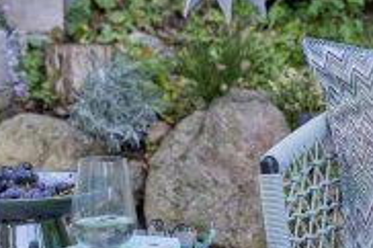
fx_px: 1139
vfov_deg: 12.4
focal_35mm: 110
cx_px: 332
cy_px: 173
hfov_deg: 18.3
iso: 250
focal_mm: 50
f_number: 4.5
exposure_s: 1/125
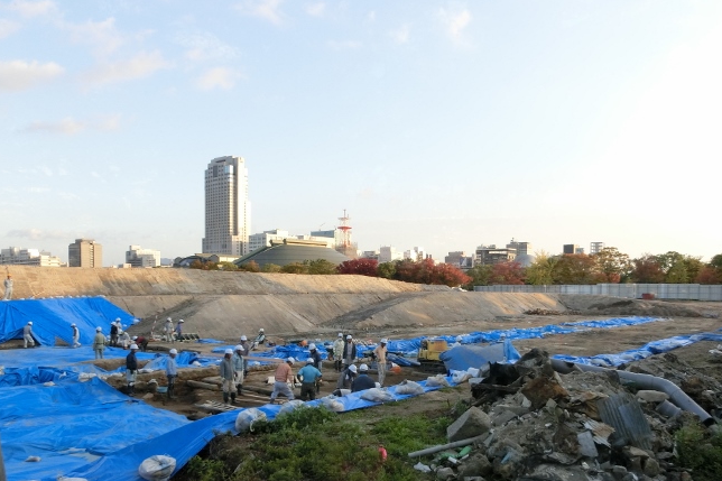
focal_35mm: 31
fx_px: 622
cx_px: 385
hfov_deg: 60.2
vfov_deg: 41.9
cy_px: 312
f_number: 3
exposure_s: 1/250
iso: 80
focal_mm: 4.24
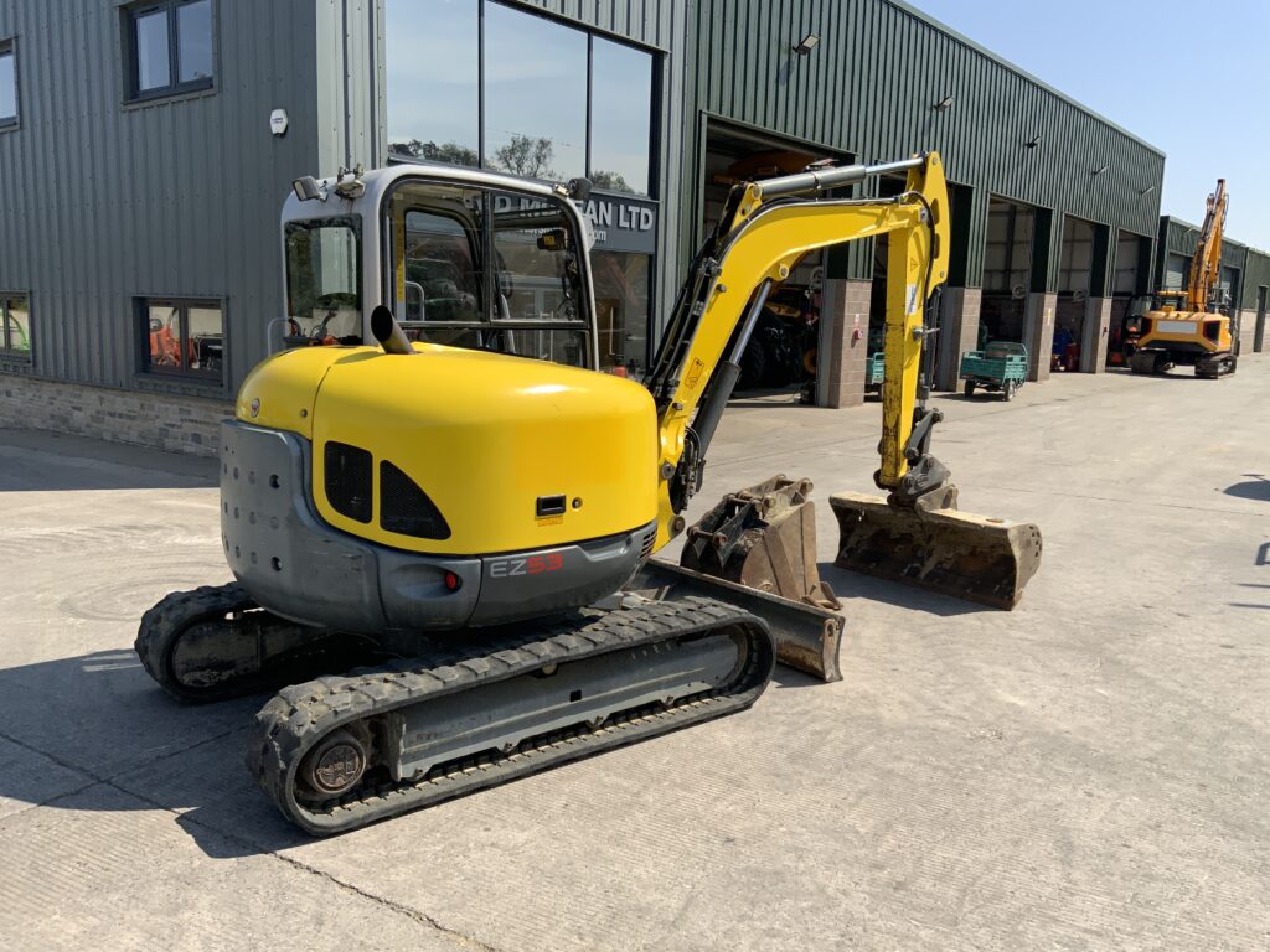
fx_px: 1064
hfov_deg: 61.7
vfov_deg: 48.2
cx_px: 635
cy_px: 476
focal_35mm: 29
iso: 16
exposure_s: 1/1534
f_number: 1.8
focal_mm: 3
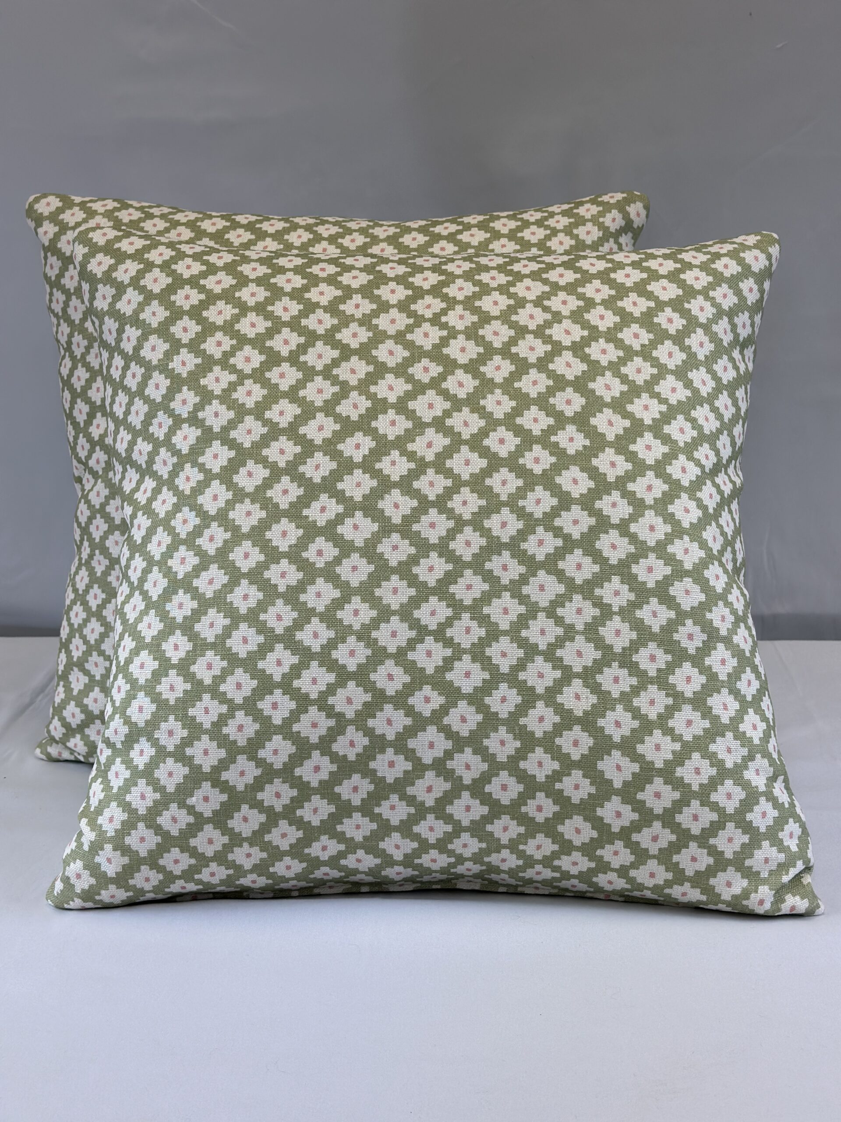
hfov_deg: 30.3
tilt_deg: -13.9
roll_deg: +1.7
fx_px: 1555
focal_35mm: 48
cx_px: 420
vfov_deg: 39.7
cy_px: 561
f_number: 1.78
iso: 80
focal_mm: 6.86
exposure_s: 1/407
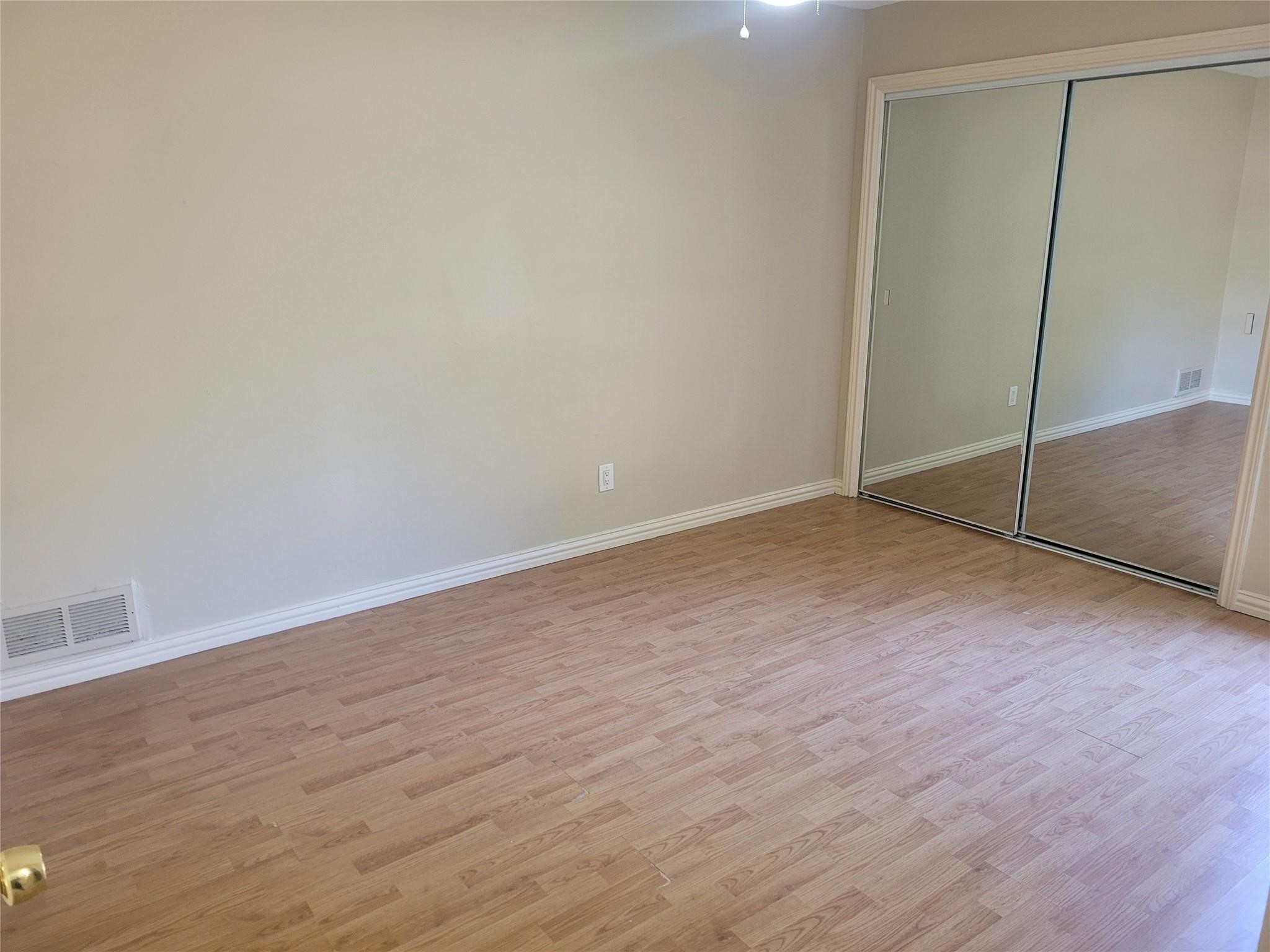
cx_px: 635
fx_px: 954
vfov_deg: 53.1
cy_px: 476
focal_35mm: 26
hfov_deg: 67.3
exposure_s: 1/40
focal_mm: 5.4
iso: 160
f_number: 1.8
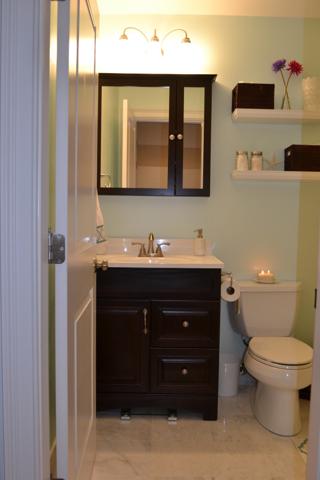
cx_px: 160
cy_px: 240
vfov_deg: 57.2
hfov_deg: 40.0
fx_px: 440
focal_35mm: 33
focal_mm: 22
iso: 800
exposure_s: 1/50
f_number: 6.3
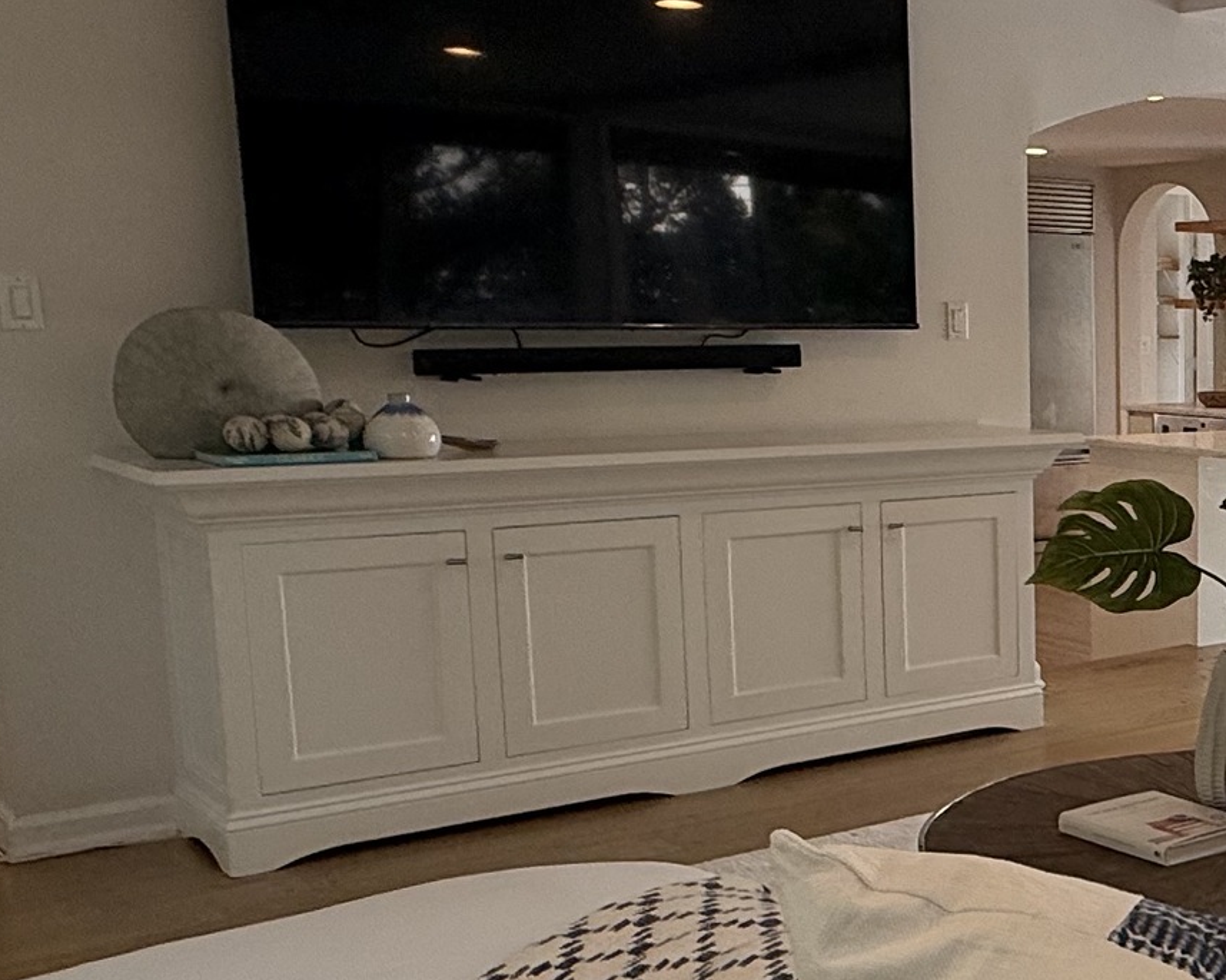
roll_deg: -0.6
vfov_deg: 30.7
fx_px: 1777
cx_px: 1378
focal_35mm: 49
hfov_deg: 32.9
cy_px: 594
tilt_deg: -8.7
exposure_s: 1/259
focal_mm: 2.22
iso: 64
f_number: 2.2
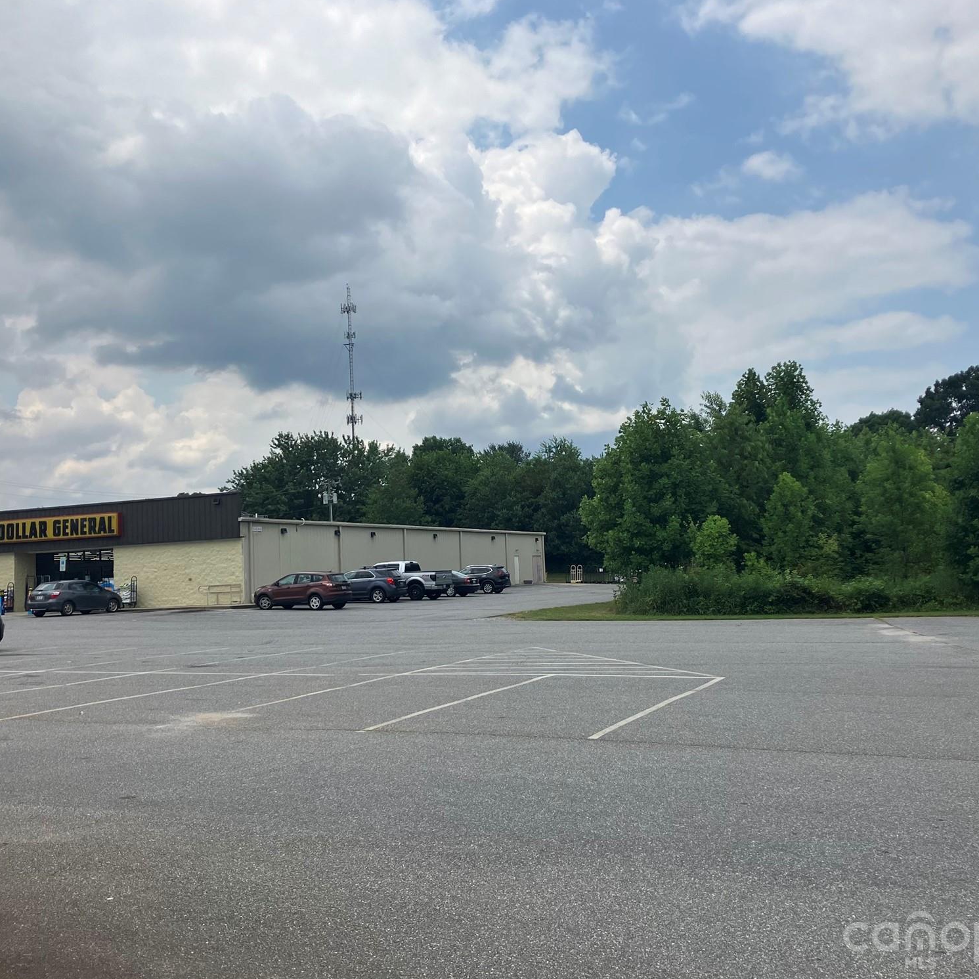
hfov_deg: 48.4
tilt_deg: +5.2
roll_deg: +1.9
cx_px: 542
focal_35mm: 34
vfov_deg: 48.5
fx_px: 1088
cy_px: 490
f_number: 1.8
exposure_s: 1/3745
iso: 32
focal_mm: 3.99
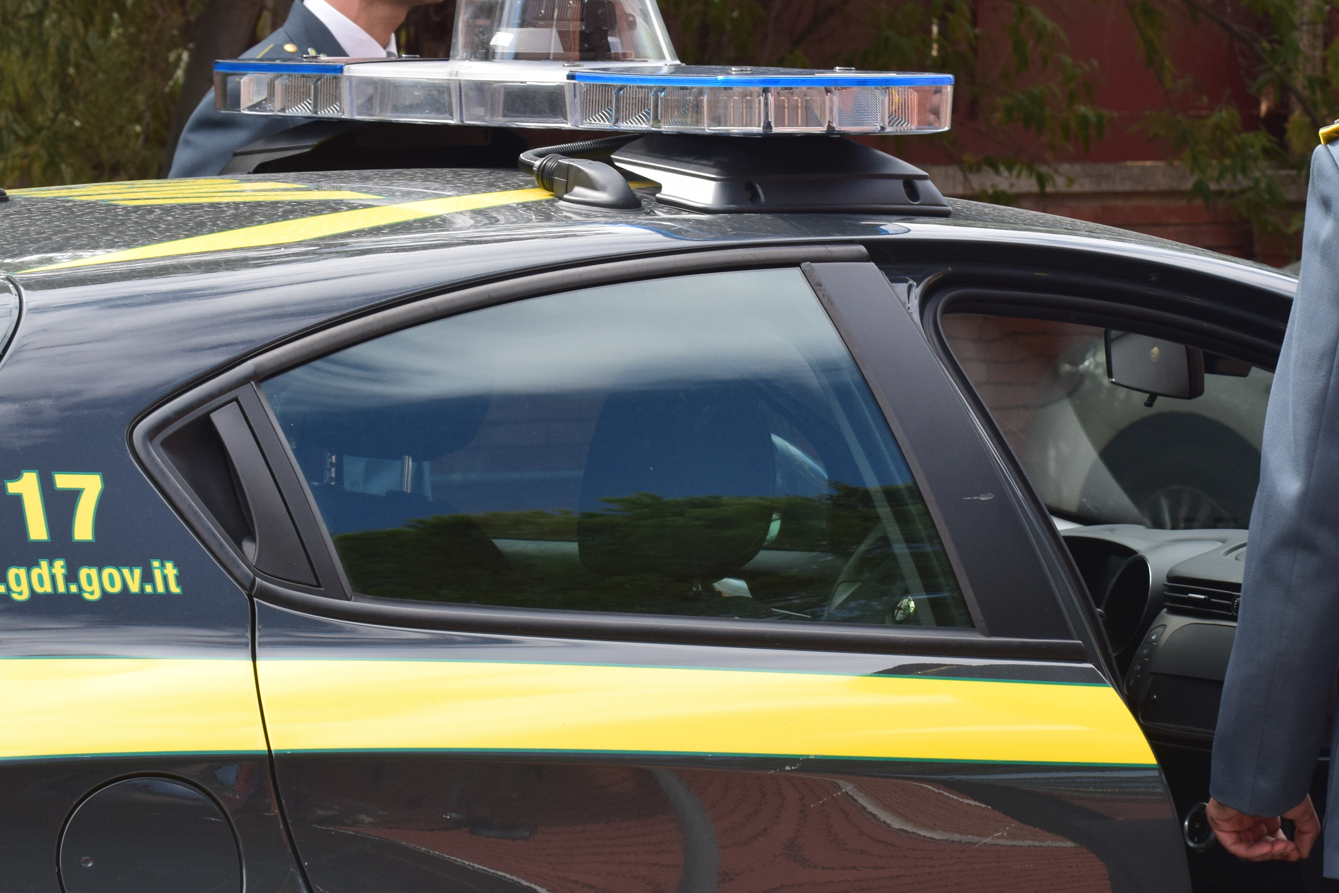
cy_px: 484
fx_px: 6211
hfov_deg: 12.3
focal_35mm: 167
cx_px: 1006
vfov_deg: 8.2
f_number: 10
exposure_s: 1/200
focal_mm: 70
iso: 400
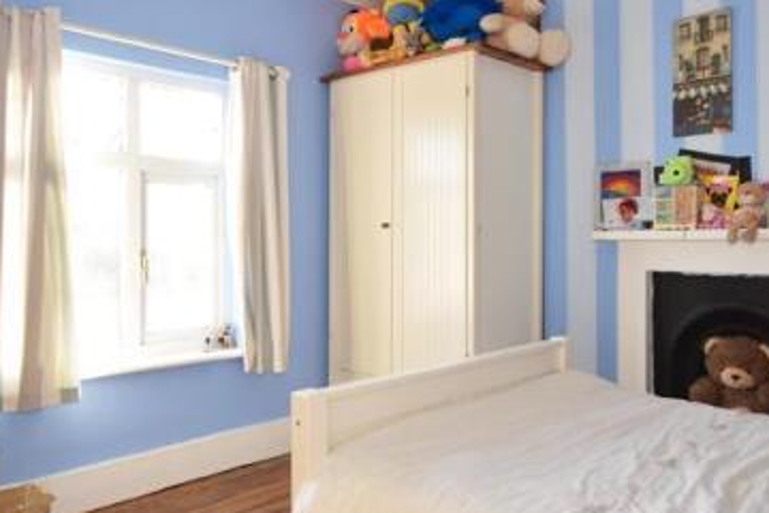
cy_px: 226
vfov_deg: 41.7
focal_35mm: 31
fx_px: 672
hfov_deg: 59.5
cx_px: 406
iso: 400
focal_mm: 11.5
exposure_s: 1/50
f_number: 5.6
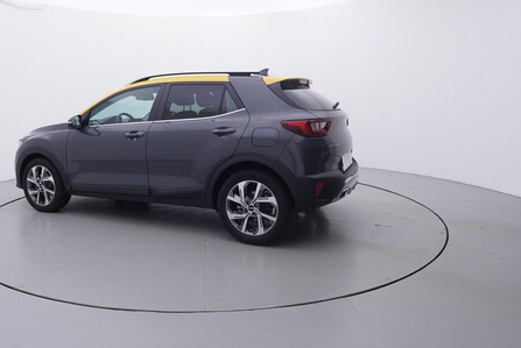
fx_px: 400
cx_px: 205
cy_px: 152
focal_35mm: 28
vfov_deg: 47.0
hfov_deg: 65.4
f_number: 5
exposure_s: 1/80
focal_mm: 15
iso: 200
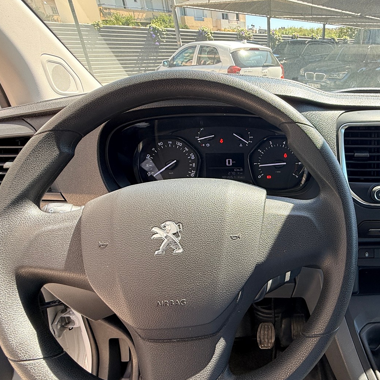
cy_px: 194
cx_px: 299
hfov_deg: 62.2
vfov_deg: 67.3
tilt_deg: -27.6
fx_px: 286
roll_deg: -1.9
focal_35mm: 23
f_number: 2.2
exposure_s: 1/137
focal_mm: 2.22
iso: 64
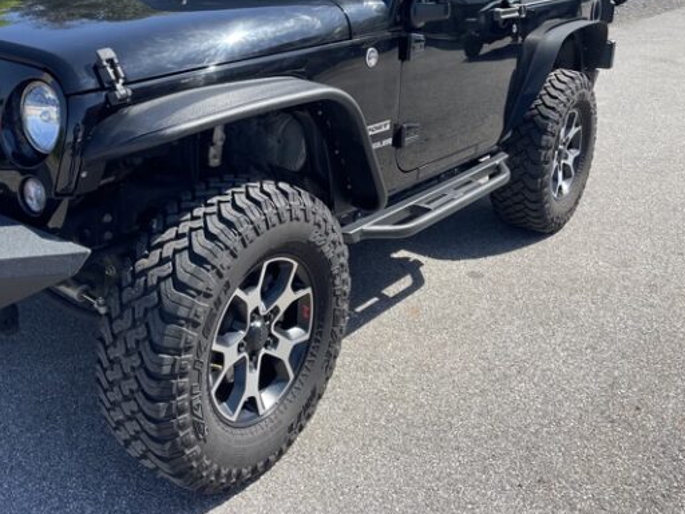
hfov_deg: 47.2
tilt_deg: -13.4
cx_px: 234
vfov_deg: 36.1
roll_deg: +0.5
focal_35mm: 39
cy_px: 137
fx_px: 772
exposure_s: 1/1289
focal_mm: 4.2
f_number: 1.6
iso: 32
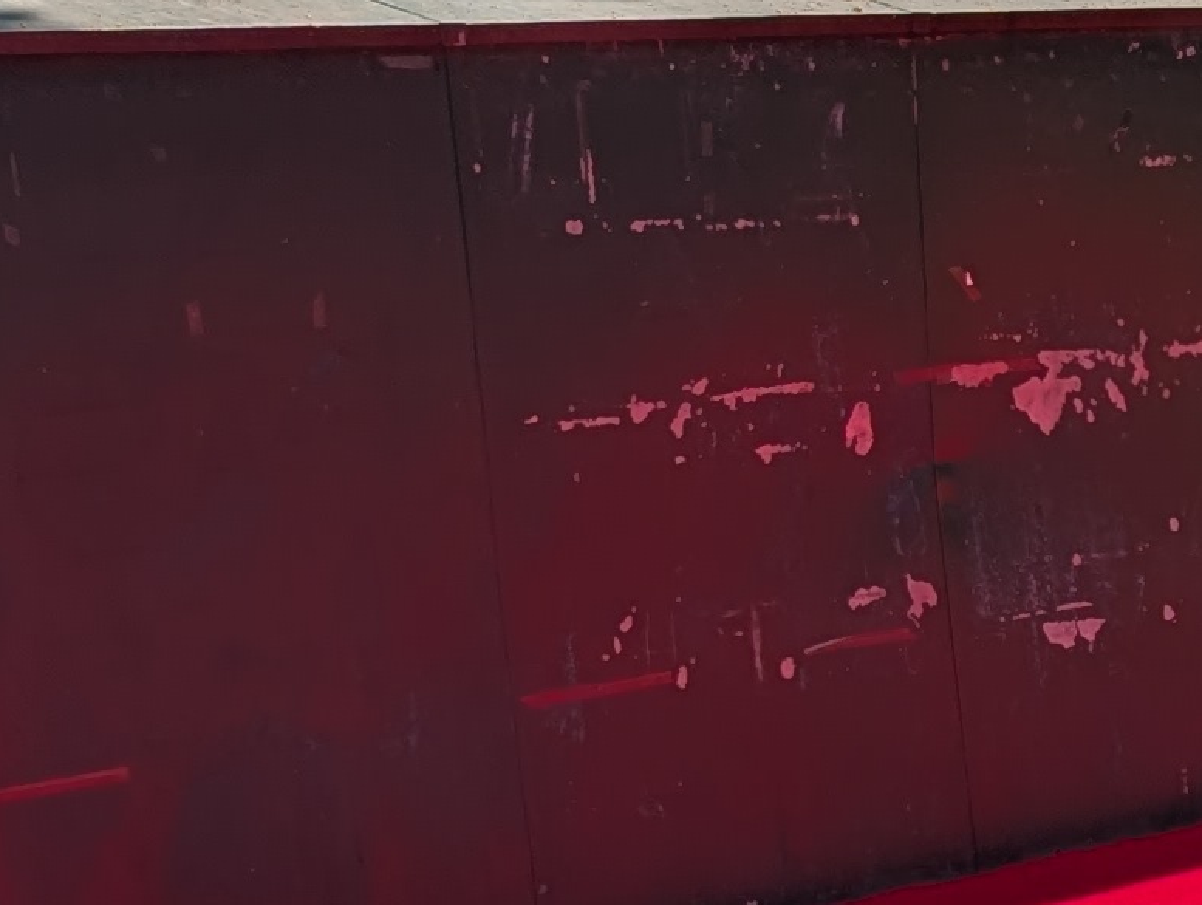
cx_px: 2310
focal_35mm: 126
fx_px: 4381
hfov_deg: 13.6
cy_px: 1303
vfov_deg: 11.4
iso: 22
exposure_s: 1/945
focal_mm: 6.9
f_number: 1.68
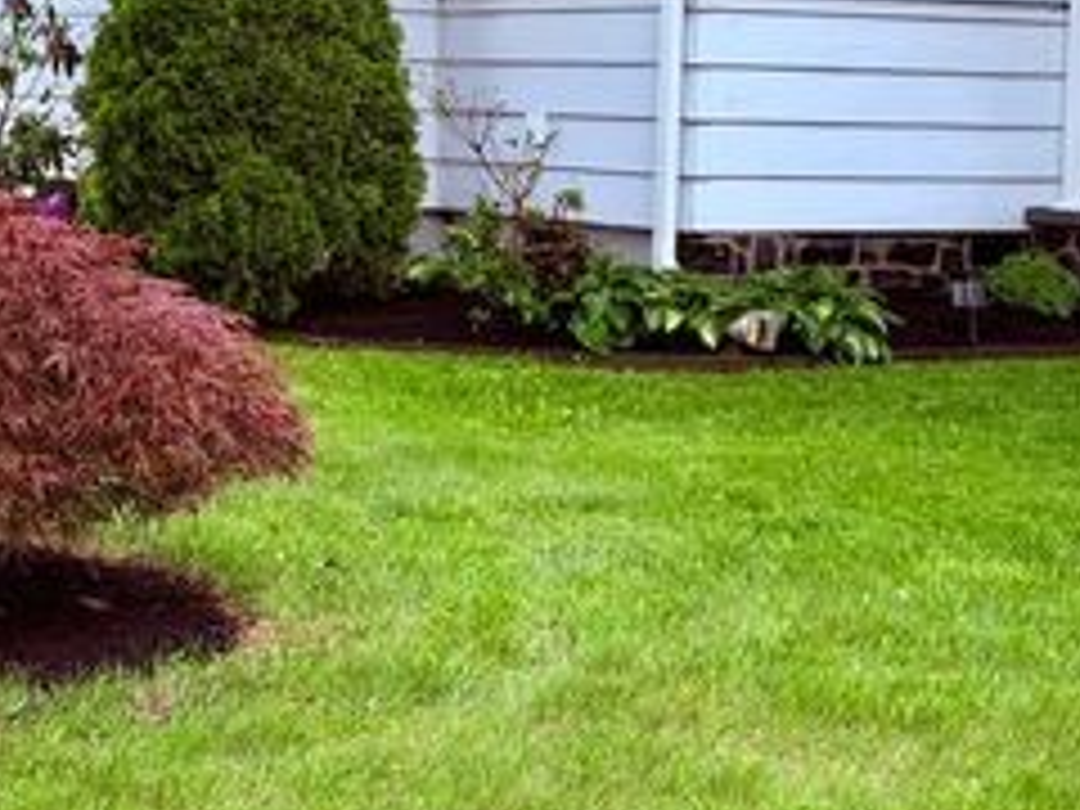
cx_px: 576
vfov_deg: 14.7
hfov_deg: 19.6
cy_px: 137
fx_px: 3120
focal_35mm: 100
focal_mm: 6.76
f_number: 1.78
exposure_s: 1/951
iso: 100
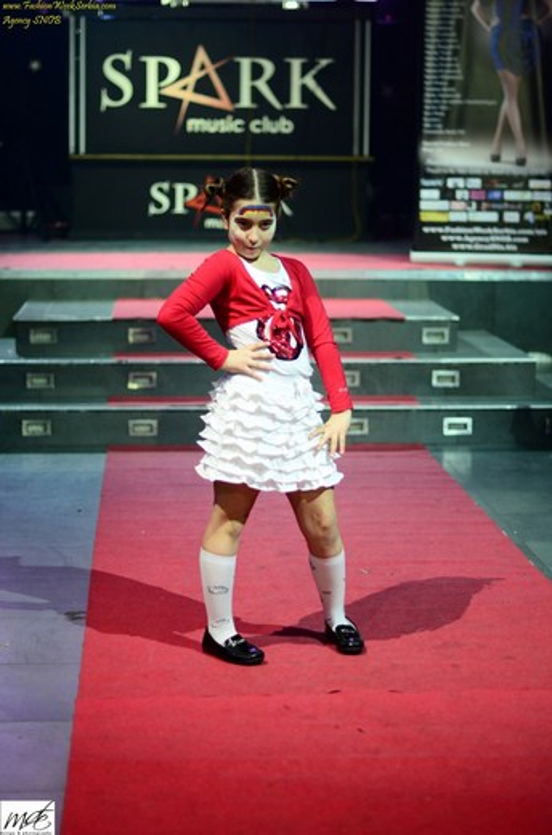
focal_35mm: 75
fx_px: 1734
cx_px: 276
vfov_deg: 27.1
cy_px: 418
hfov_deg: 18.1
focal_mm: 50
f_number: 1.4
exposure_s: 1/160
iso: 320
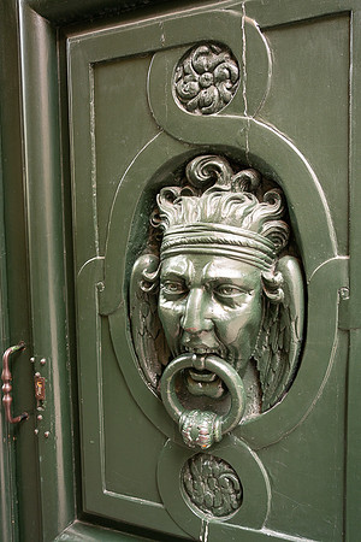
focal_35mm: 31
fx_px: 466
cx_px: 180
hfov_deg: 42.3
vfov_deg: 60.3
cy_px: 271
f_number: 5
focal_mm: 31
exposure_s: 1/60
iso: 1600
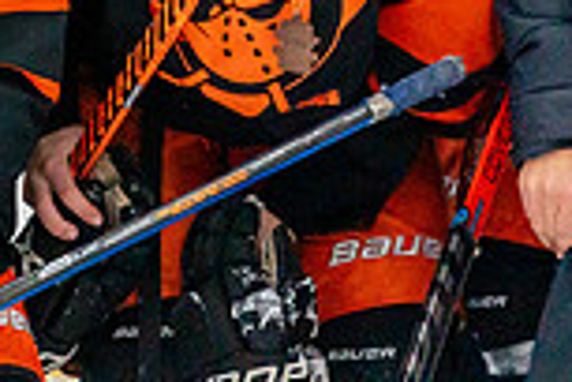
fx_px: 12027
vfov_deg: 1.8
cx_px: -179
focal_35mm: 757
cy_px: -331
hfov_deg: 2.7
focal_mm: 200
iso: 3200
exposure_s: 1/1250
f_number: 2.8
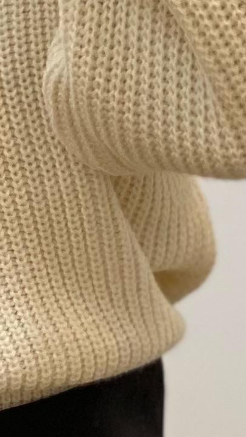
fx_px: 3687
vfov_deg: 6.8
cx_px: -191
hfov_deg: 3.8
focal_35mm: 318
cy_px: 127
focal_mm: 6
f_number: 2
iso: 80
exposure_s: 1/100
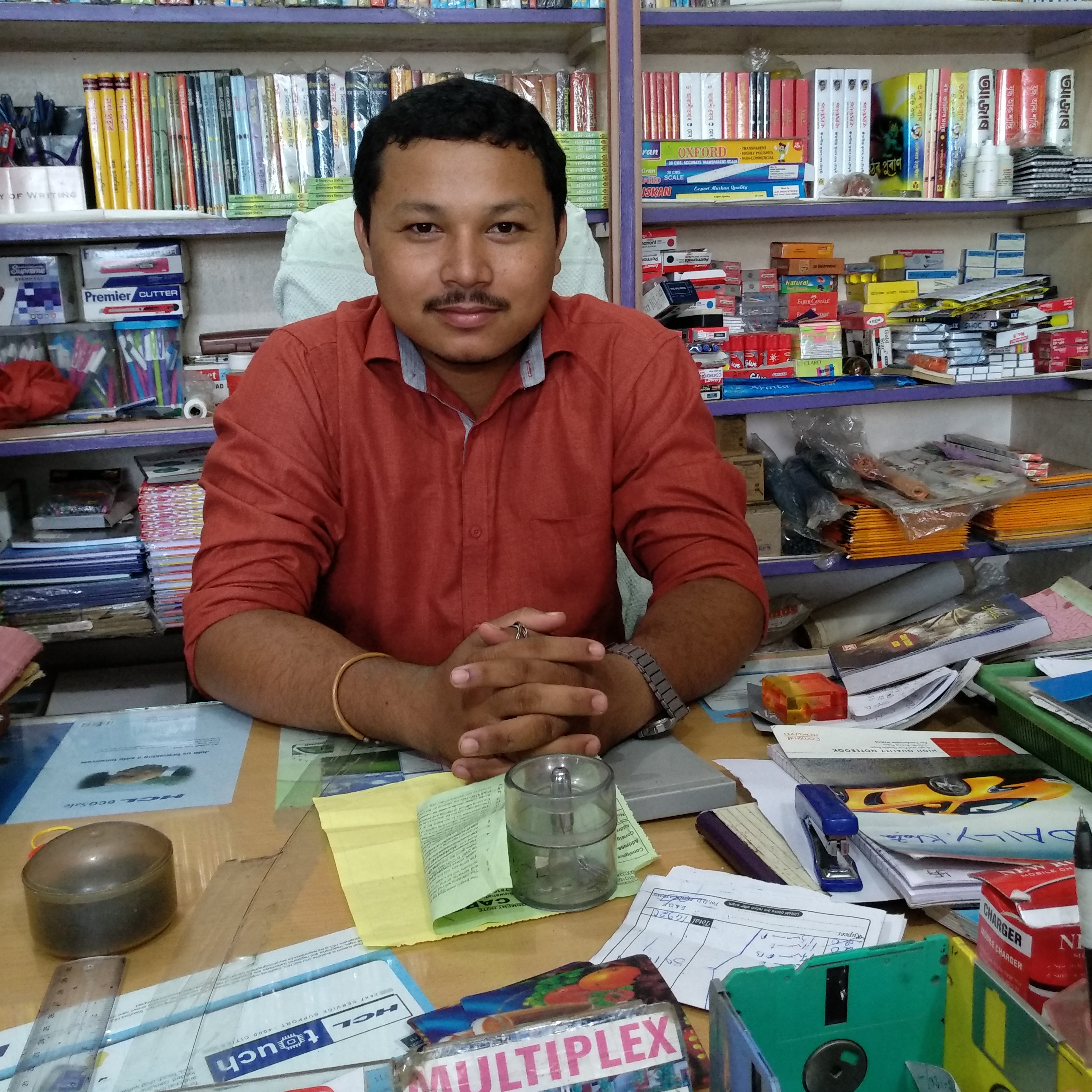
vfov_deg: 60.9
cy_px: 546
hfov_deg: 60.9
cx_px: 537
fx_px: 928
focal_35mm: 26
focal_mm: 3.81
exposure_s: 1/25
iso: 800
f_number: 2.2
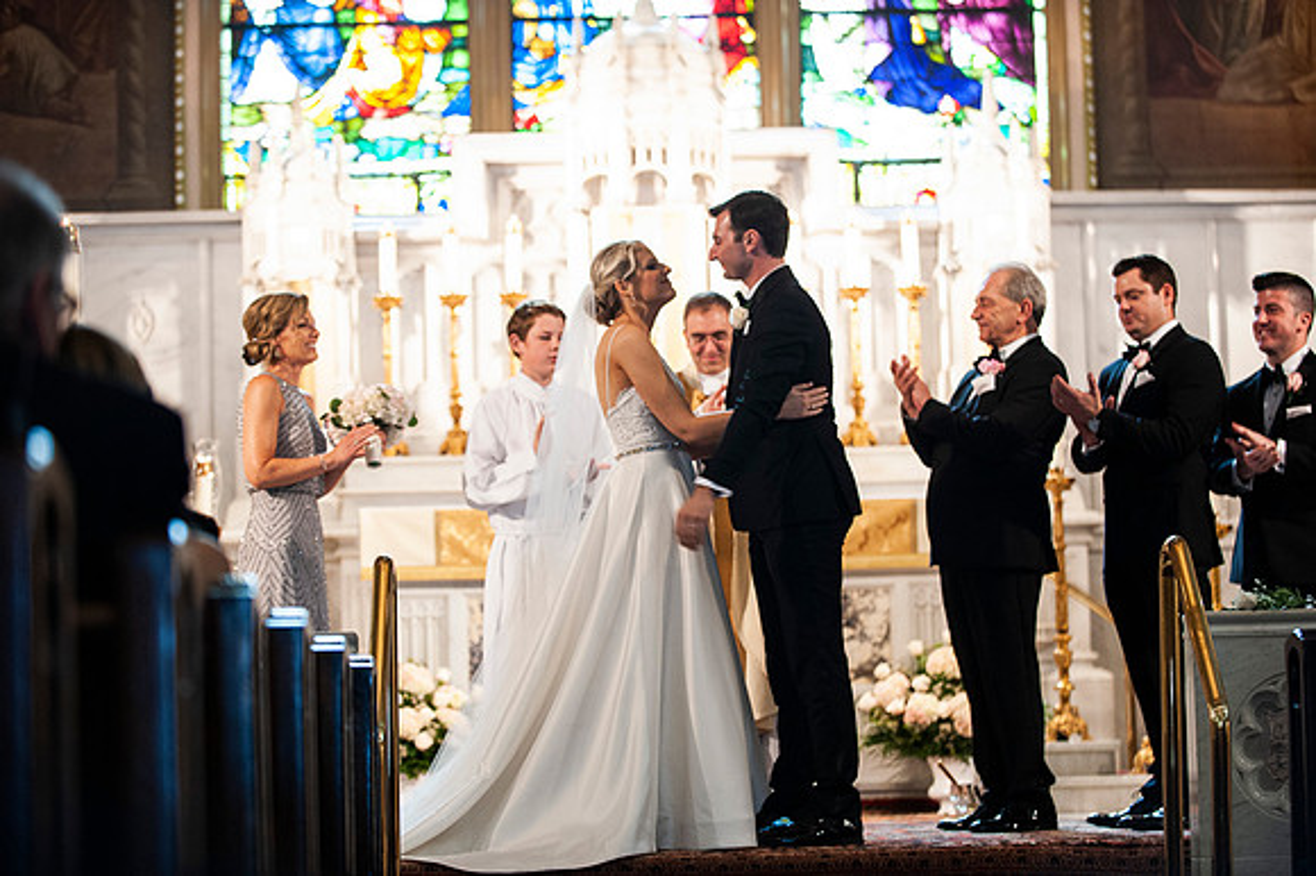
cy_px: 438
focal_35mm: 86
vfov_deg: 15.9
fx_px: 3142
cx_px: 658
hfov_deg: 23.7
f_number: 2.8
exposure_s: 1/100
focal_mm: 86
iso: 1600
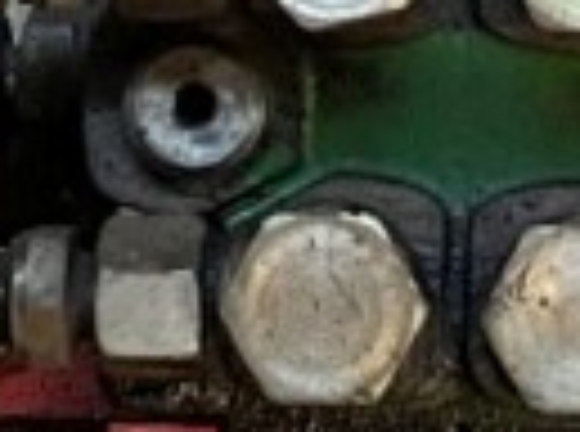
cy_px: -360
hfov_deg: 9.6
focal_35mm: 207
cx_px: 292
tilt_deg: +0.6
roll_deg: -1.7
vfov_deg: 6.9
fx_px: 3459
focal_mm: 5.1
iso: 640
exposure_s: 1/35
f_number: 1.6
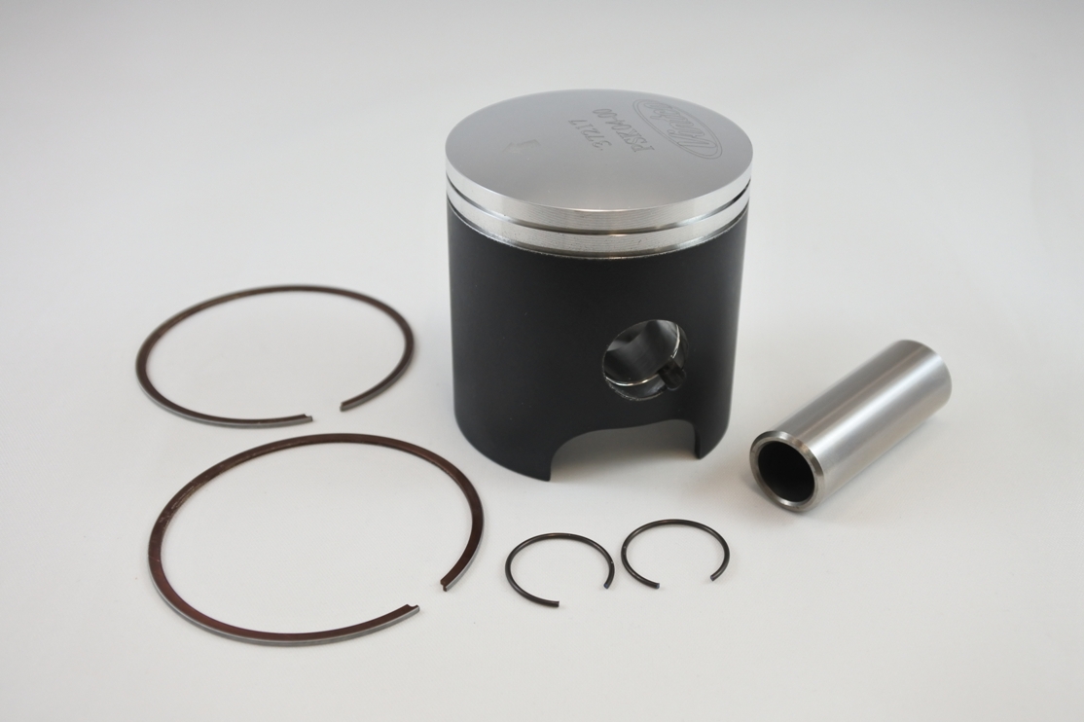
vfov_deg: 30.5
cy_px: 361
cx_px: 542
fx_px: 1324
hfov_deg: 44.5
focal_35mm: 44
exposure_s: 1/125
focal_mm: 16.5
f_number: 4.5
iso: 400
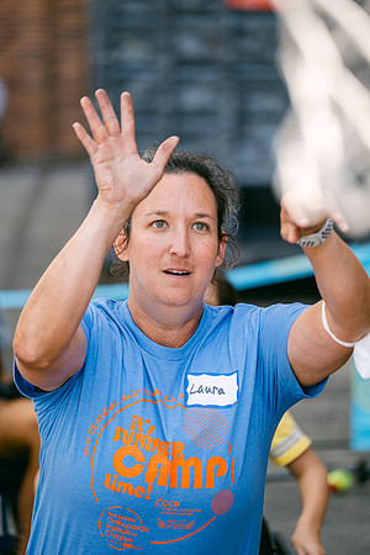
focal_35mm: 210
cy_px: 278
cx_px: 185
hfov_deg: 6.5
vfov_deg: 9.8
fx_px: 3237
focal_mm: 140
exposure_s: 1/500
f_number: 2.8
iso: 160
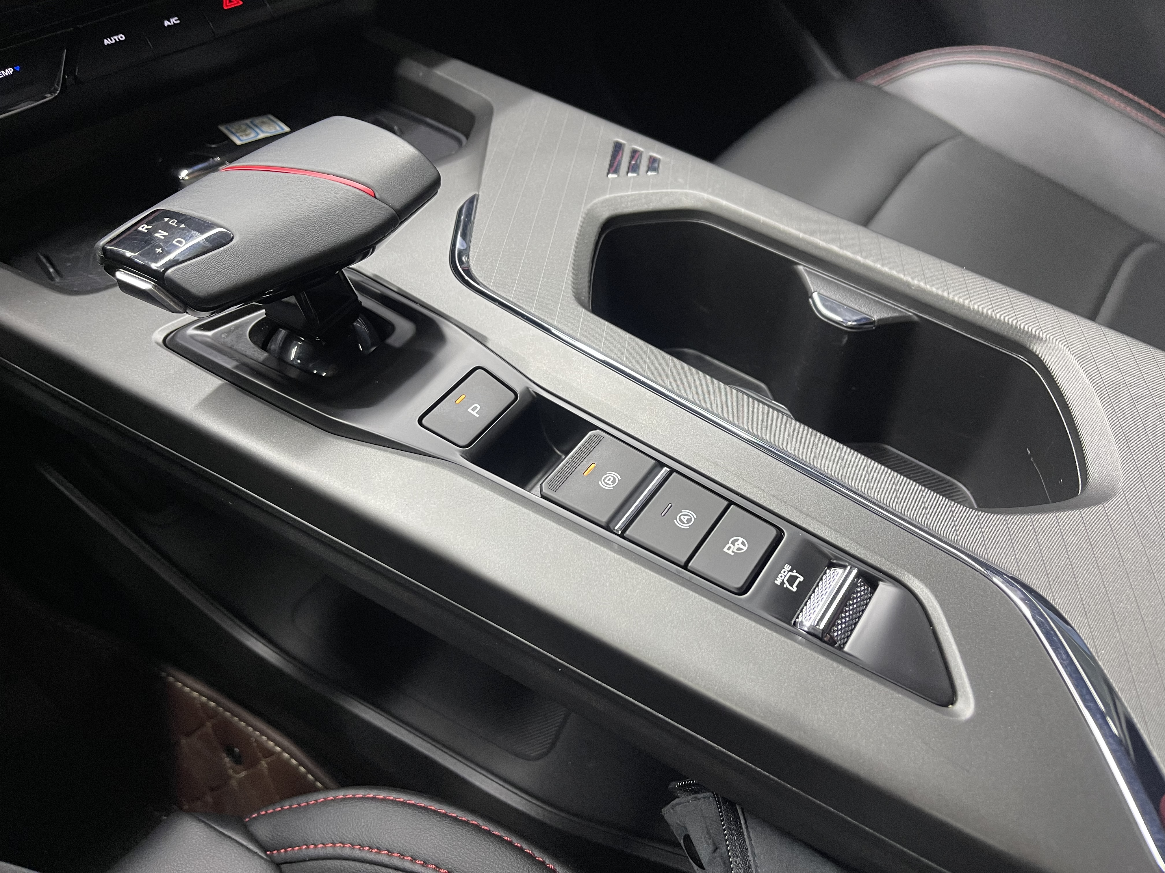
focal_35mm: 25
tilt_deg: -47.3
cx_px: 582
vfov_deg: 54.9
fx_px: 841
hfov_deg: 69.4
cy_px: 436
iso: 200
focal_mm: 5.1
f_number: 1.6
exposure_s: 1/50
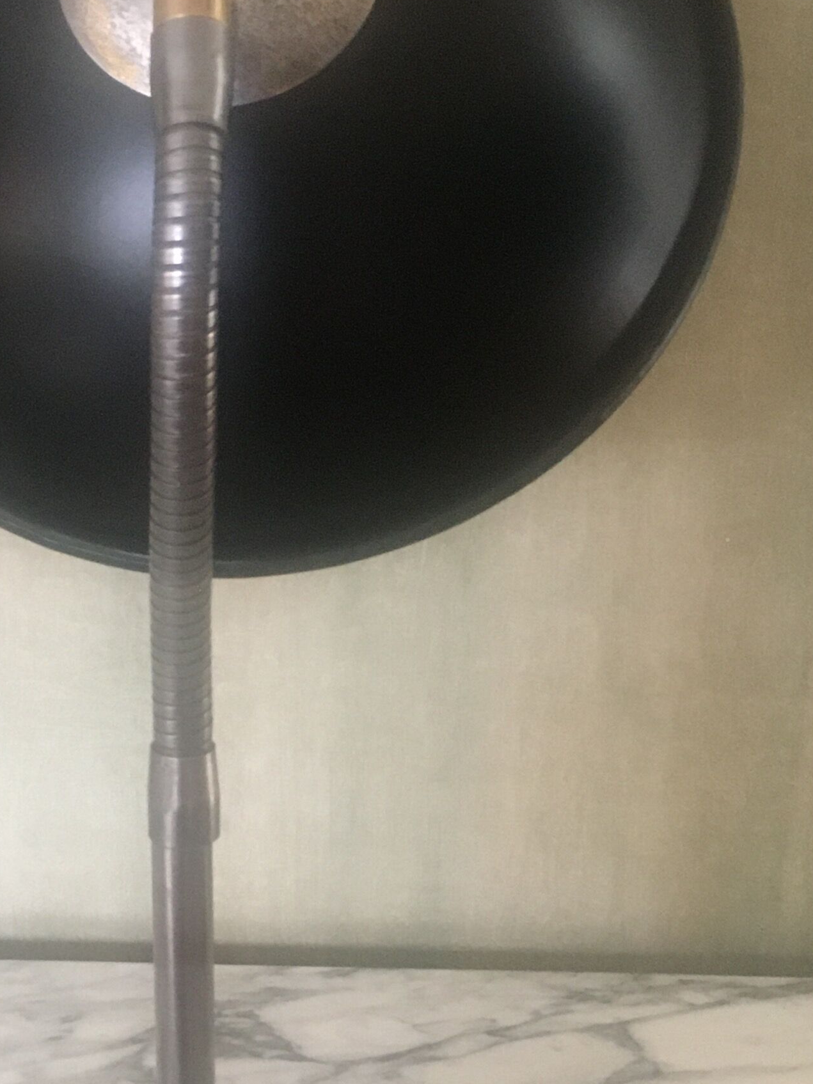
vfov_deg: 28.1
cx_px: 264
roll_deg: -0.7
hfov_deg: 21.2
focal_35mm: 69
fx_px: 2161
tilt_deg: -23.0
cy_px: 686
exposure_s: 1/17
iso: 200
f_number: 2.2
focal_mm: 4.15
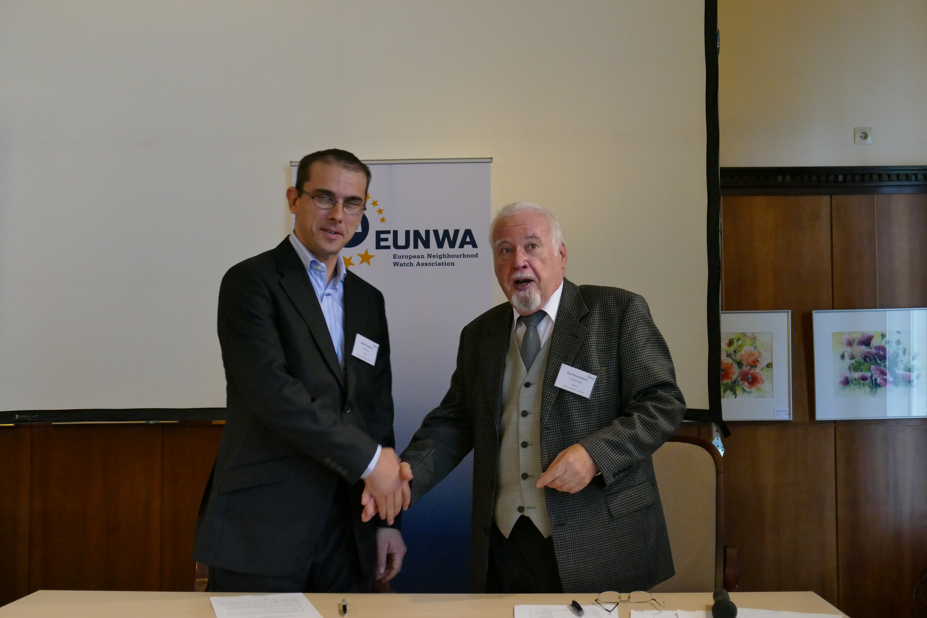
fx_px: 1159
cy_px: 309
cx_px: 464
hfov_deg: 43.6
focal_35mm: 45
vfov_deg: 29.9
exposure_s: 1/125
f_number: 3.2
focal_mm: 16.24
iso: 1250
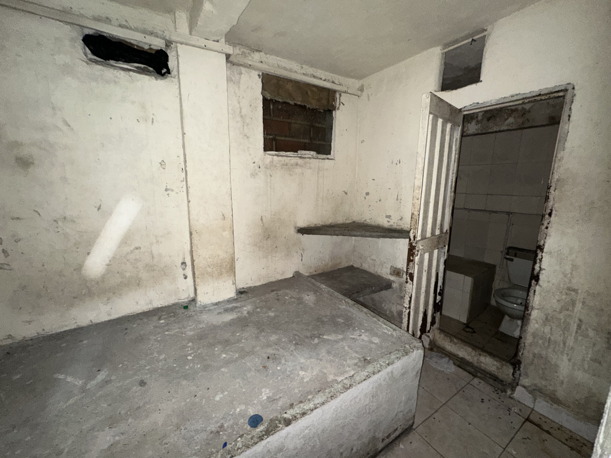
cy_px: 229
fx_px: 247
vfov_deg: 85.7
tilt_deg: -10.6
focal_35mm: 14
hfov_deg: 102.1
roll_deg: -1.1
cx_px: 306
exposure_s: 1/16
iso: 160
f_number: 2.2
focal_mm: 2.22
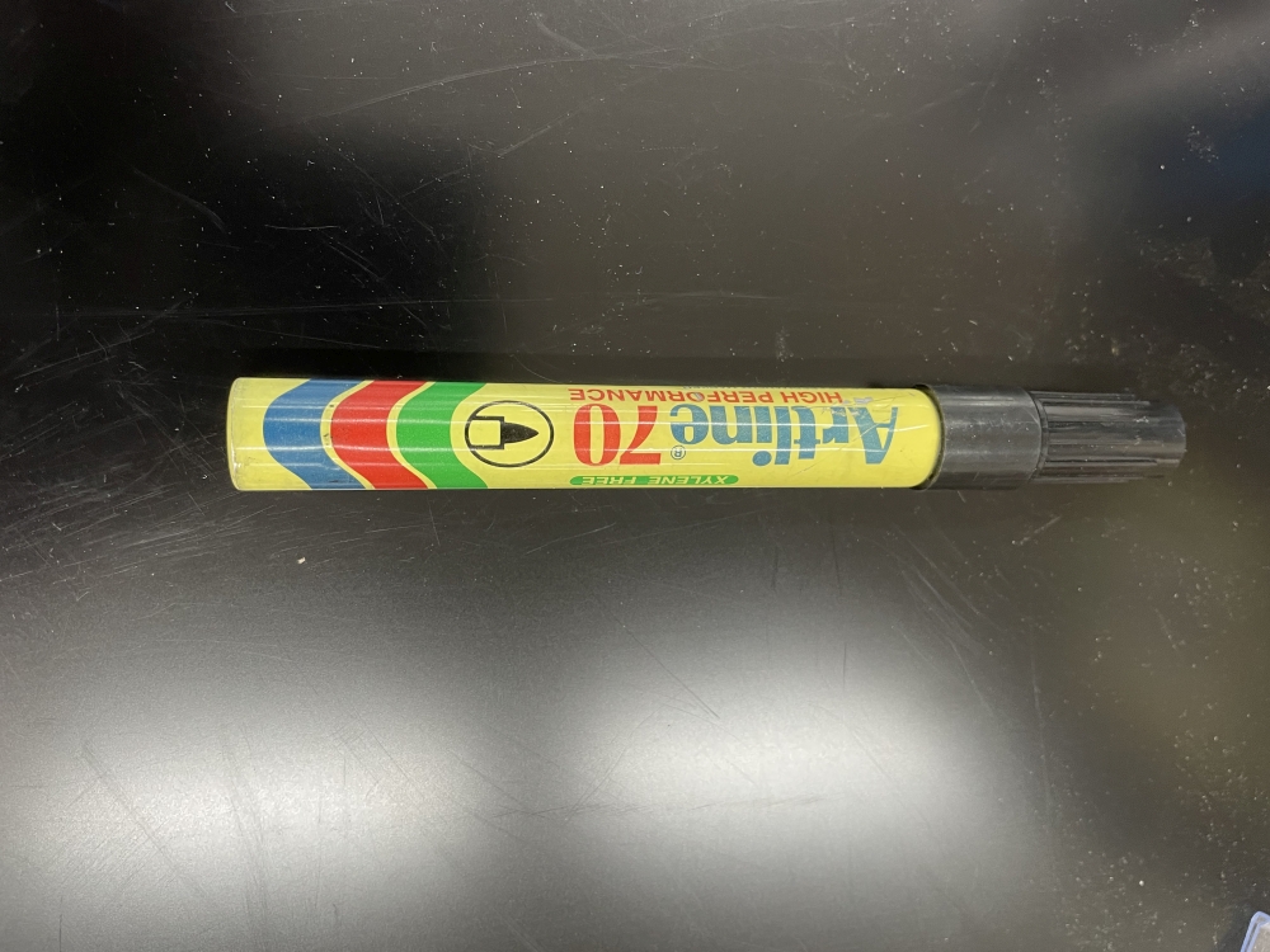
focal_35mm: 26
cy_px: 476
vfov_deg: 53.1
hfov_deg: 67.3
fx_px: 954
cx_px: 635
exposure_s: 1/50
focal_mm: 4.2
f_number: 1.6
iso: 200
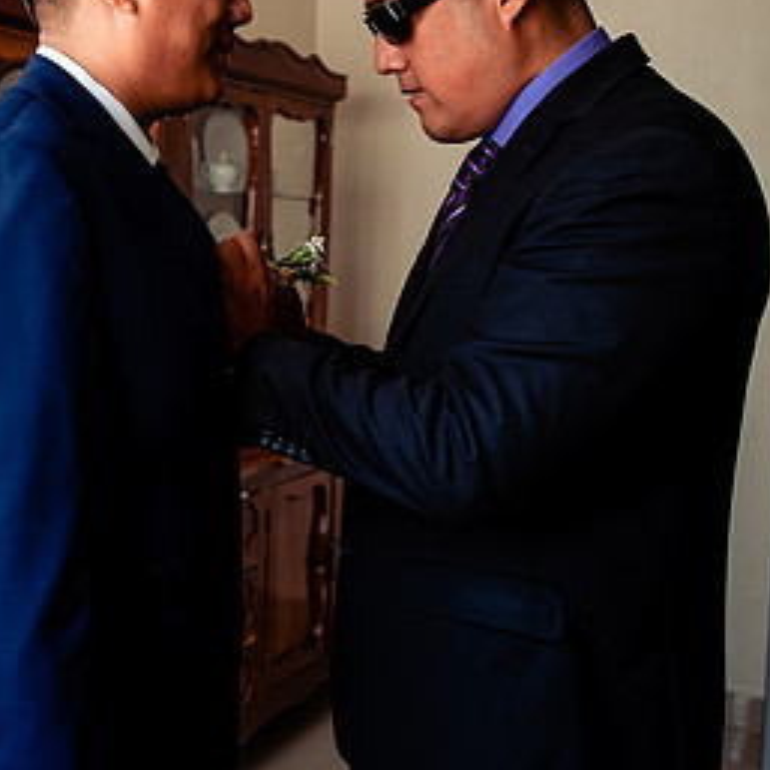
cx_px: 24
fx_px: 1158
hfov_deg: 34.0
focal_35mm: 46
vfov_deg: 36.6
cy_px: 298
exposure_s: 1/100
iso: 400
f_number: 3.5
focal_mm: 24
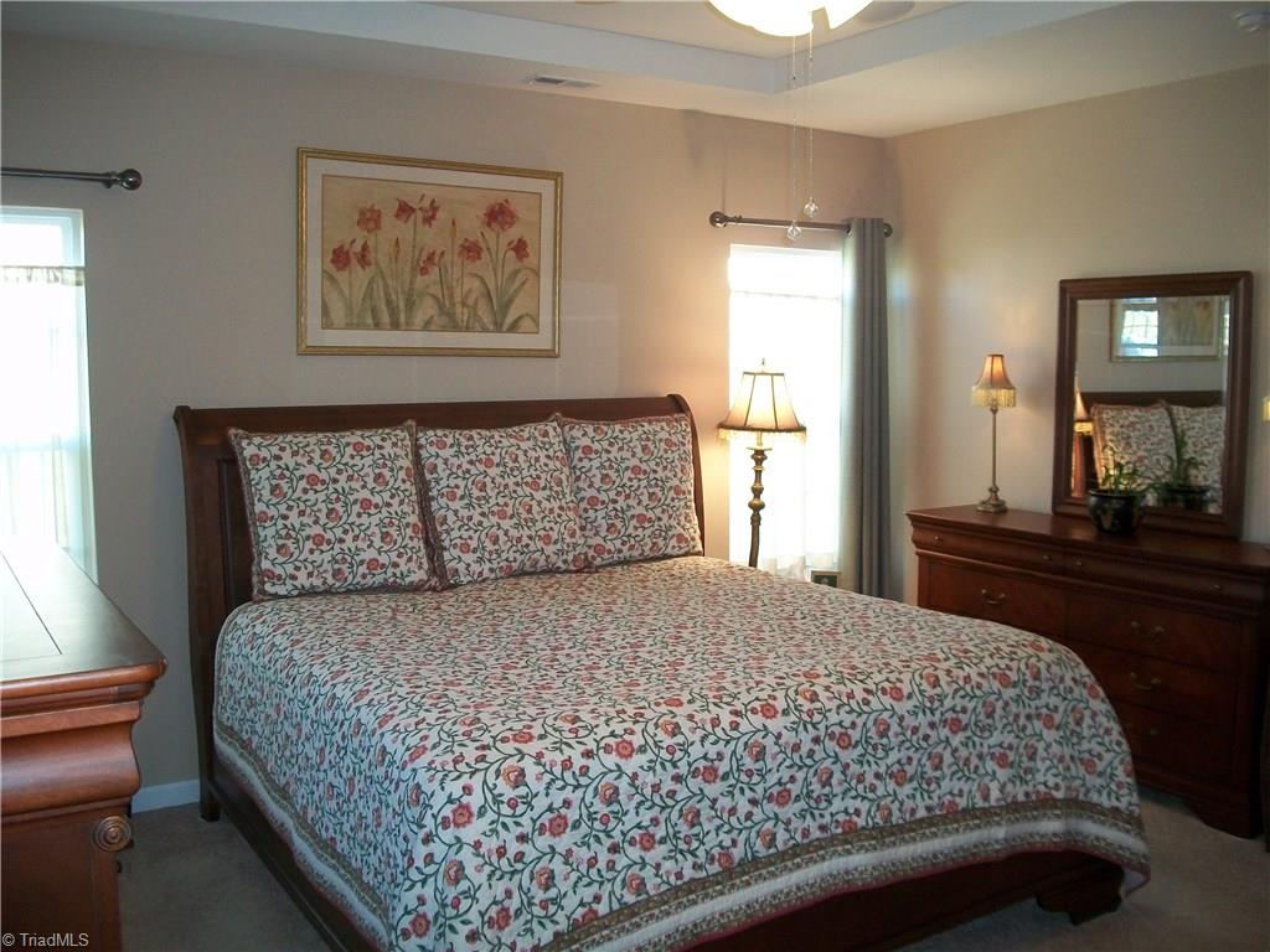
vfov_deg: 44.2
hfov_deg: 56.8
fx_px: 1174
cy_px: 476
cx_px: 635
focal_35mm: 32
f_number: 2.9
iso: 160
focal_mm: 5.7
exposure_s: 1/30
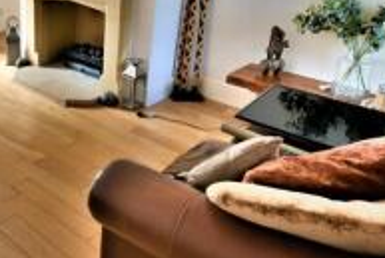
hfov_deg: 47.8
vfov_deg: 35.3
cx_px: 56
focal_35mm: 37
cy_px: 69
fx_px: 396
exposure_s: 1/125
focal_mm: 10
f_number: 5.6
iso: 800
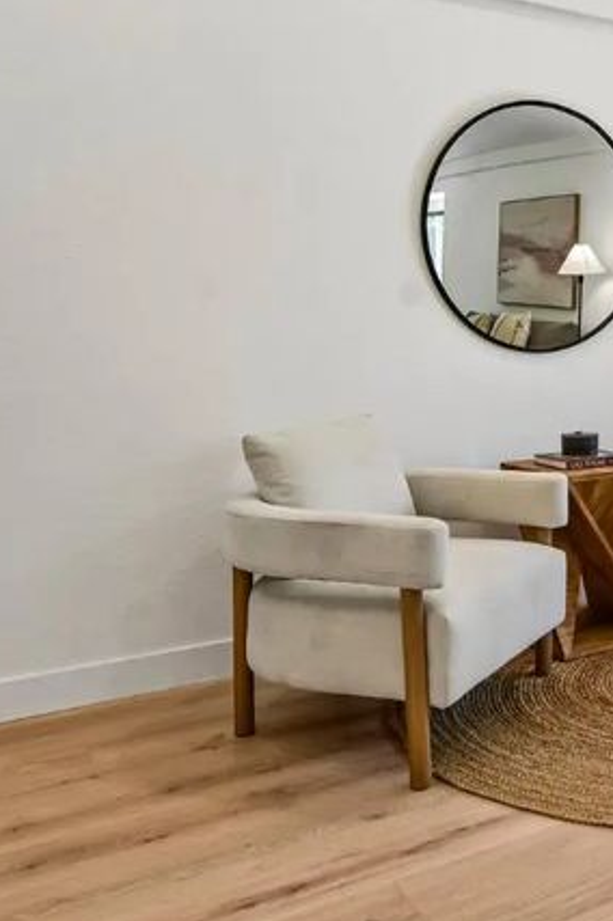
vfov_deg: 52.5
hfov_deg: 32.5
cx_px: 669
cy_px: 339
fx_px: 921
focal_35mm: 36
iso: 100
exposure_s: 1/25
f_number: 8
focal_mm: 10
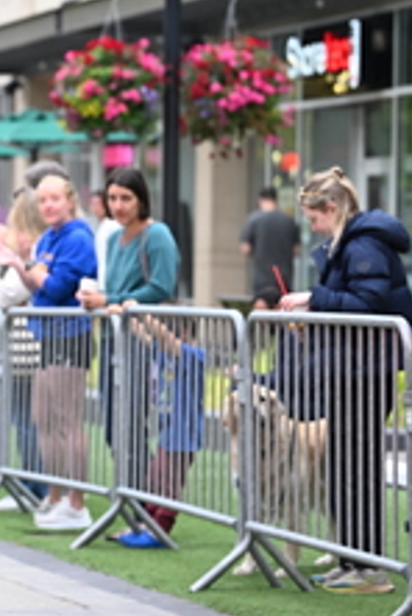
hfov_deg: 6.6
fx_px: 3576
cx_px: -82
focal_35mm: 209
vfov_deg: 9.8
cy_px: 159
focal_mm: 84
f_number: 2.8
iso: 1600
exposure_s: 1/800
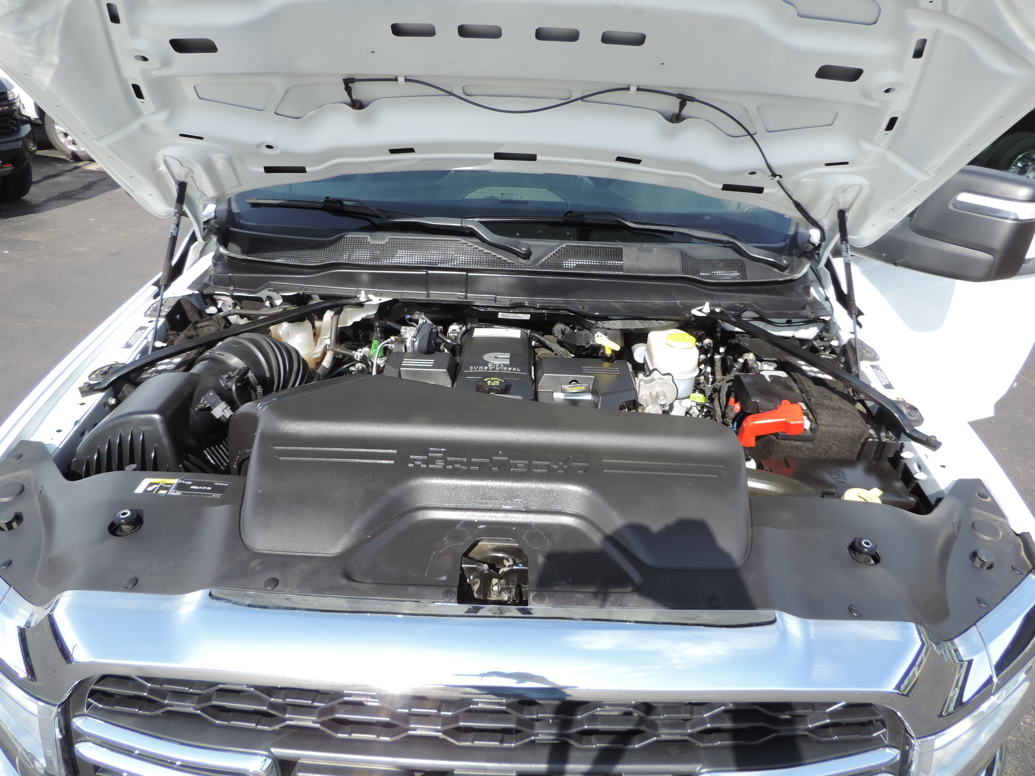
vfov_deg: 56.8
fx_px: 718
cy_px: 388
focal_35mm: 24
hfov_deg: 71.6
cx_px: 518
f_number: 3
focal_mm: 4.3
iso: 80
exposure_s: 1/500
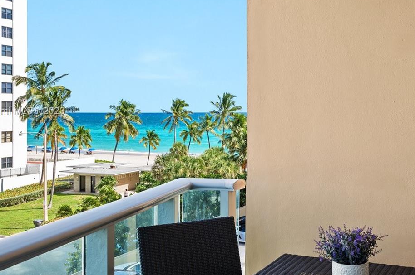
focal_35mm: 42
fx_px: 484
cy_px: 112
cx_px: 283
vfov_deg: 31.7
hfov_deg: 45.6
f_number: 8
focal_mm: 24
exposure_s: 1/60
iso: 200
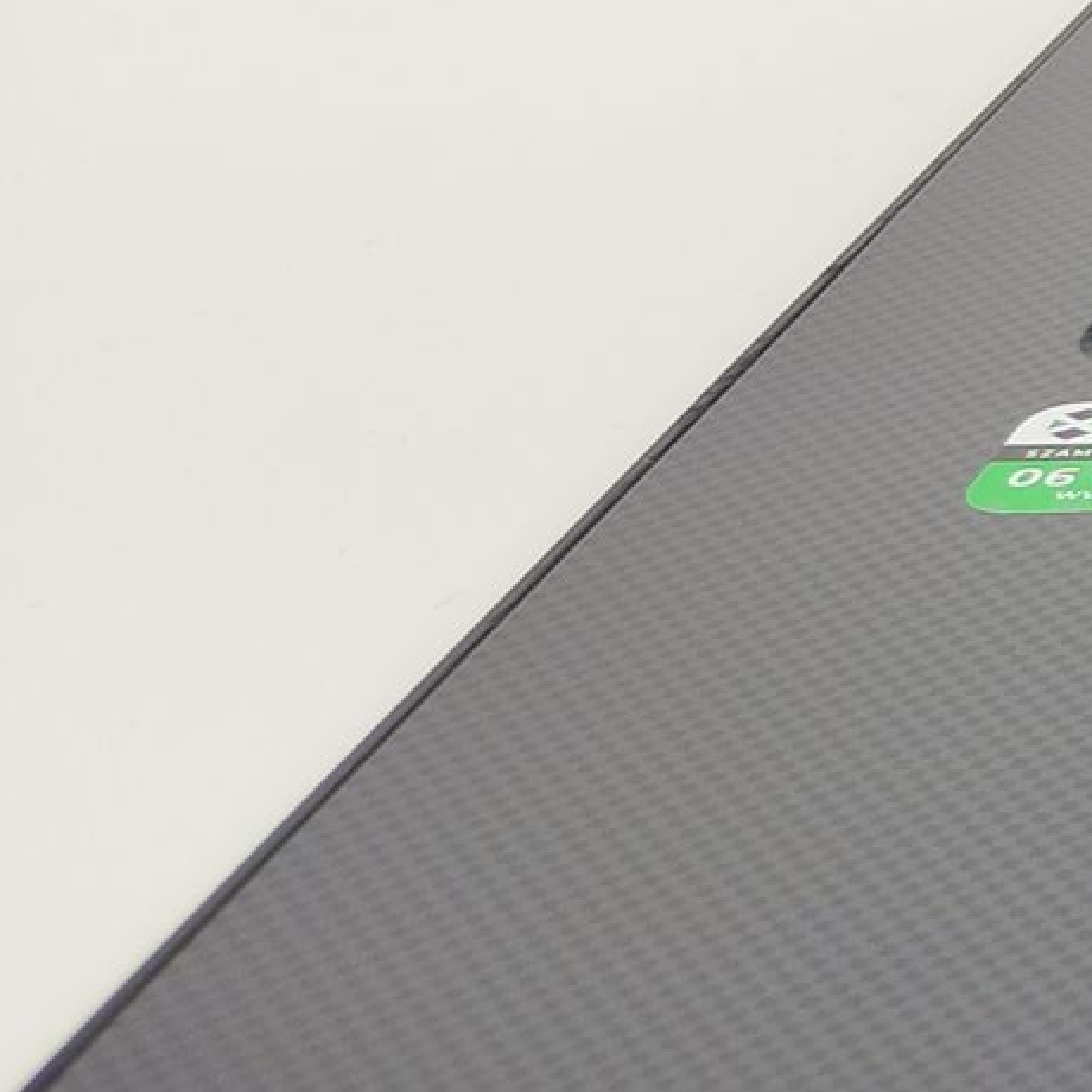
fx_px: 4211
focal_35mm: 118
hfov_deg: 11.2
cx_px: 2941
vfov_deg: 13.4
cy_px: -805
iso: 100
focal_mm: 5.59
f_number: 1.88
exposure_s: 1/101
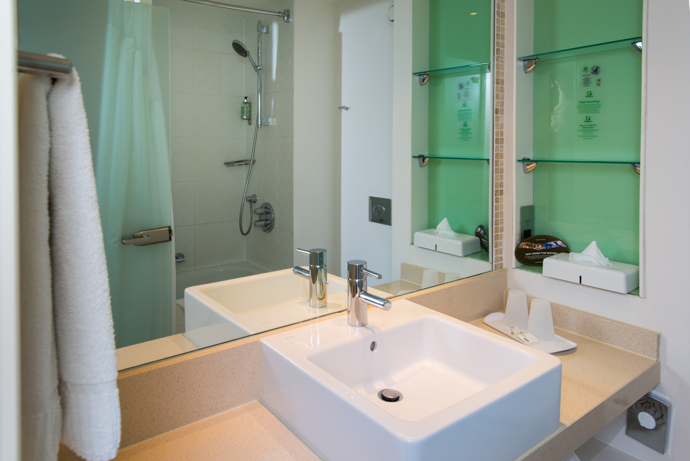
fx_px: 460
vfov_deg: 53.2
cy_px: 230
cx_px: 345
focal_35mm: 24
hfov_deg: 73.7
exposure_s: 1/30
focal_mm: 24
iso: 200
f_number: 8
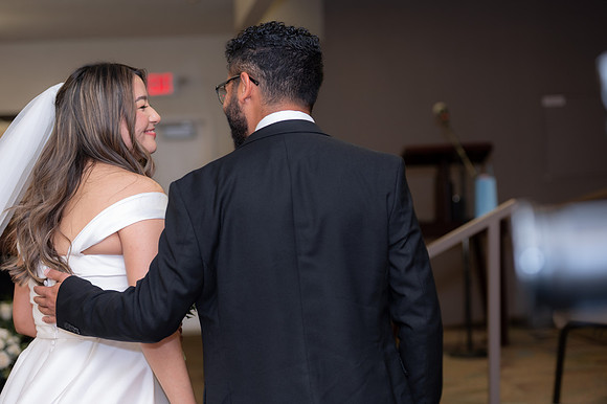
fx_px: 1314
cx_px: 304
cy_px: 202
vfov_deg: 17.5
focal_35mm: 78
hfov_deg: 26.0
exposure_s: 1/80
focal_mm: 78
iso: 200
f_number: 2.8
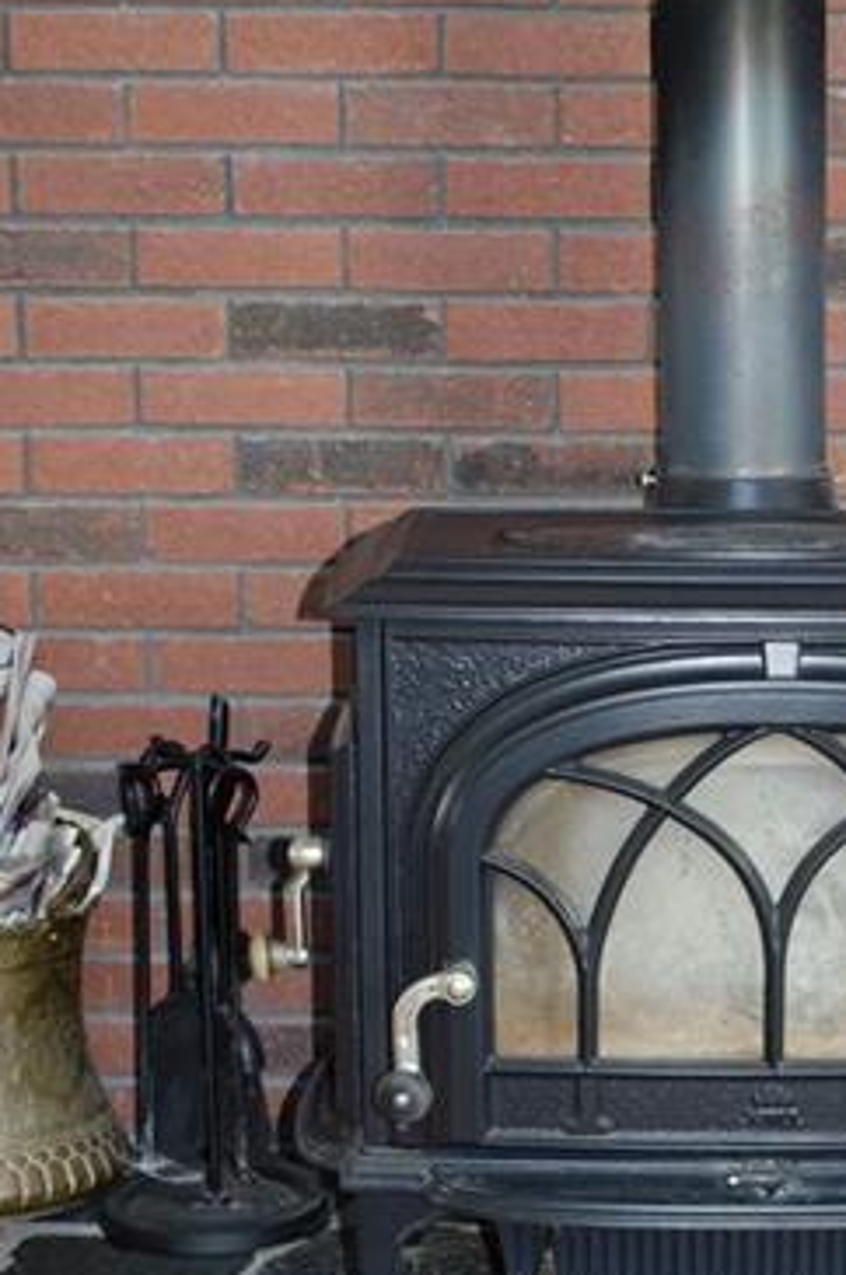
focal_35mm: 82
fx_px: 2901
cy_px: 908
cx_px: 776
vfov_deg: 24.6
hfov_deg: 16.4
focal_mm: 26
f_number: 4.2
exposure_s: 1/60
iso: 800
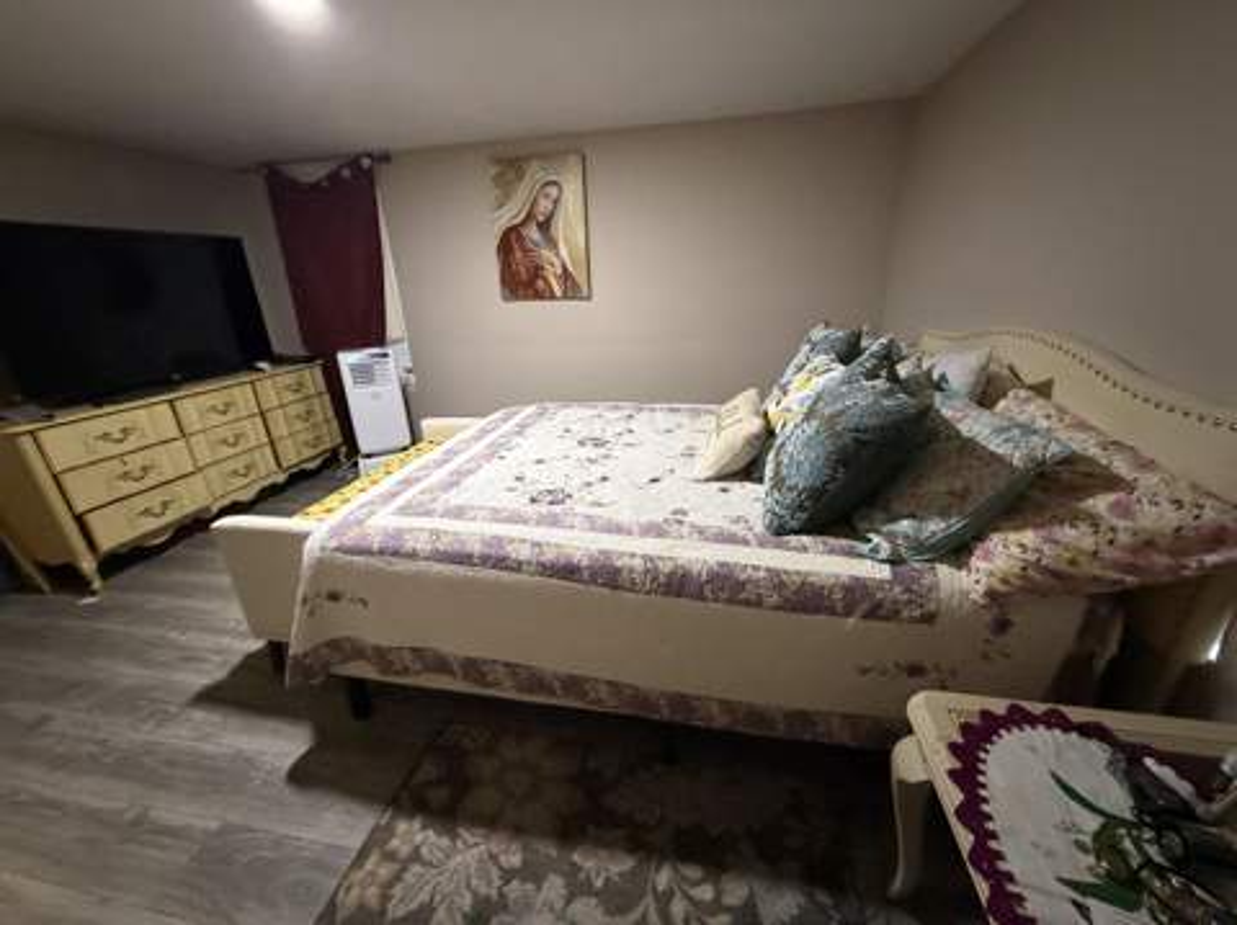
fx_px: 500
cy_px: 462
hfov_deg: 102.1
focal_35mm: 14
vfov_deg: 85.6
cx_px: 618
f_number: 2.2
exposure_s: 1/60
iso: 500
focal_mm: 2.22
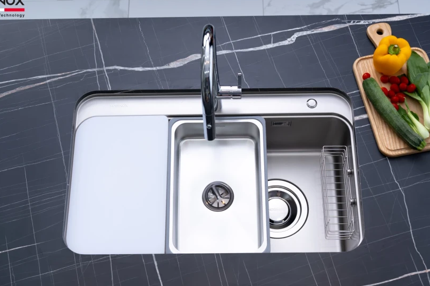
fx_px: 645
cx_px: 220
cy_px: 164
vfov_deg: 25.0
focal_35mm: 54
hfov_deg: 36.9
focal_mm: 42
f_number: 4
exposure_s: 1/160
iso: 200
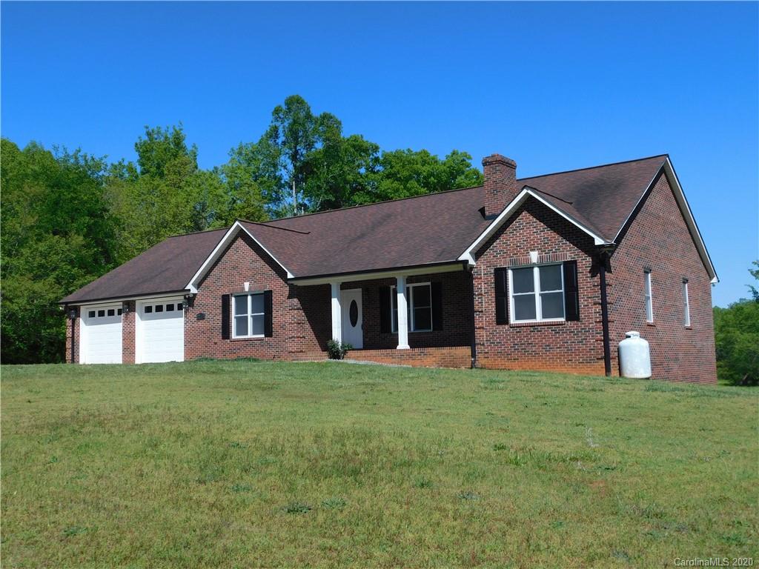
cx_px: 380
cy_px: 284
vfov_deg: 39.7
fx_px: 789
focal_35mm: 36
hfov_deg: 51.4
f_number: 7
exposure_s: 1/500
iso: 125
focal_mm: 6.3
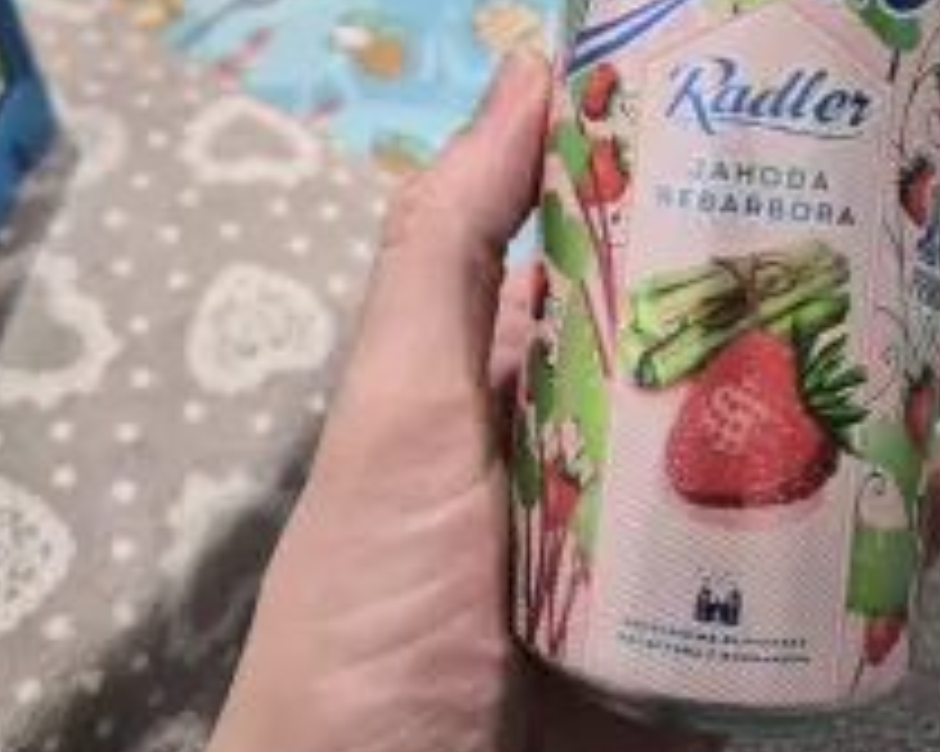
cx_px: 643
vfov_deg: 32.9
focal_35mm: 43
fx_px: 1196
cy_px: 63
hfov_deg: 42.2
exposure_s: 1/100
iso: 1000
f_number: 1.8
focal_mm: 5.4
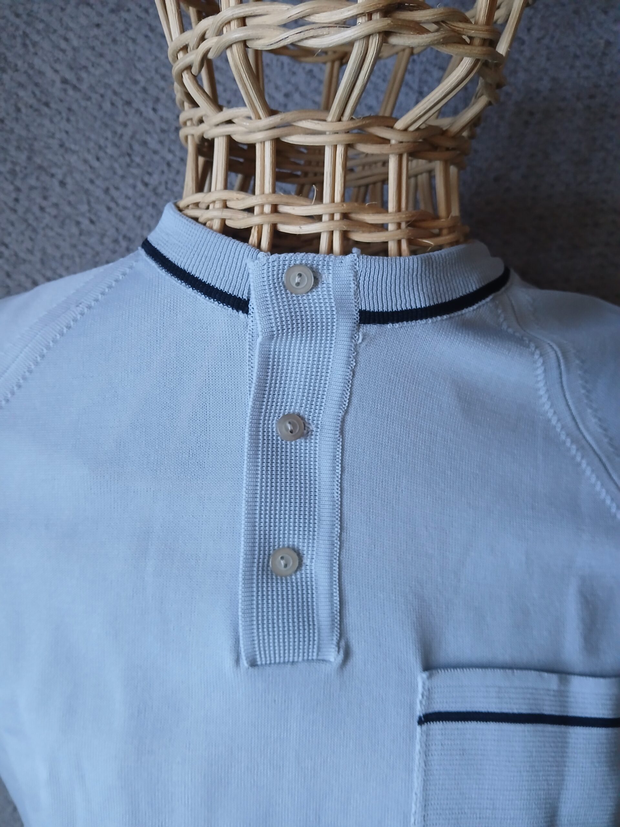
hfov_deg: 53.1
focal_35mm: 26
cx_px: 310
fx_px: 621
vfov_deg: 67.3
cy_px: 414
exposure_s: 1/33.3
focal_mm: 3.98
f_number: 1.8
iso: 320
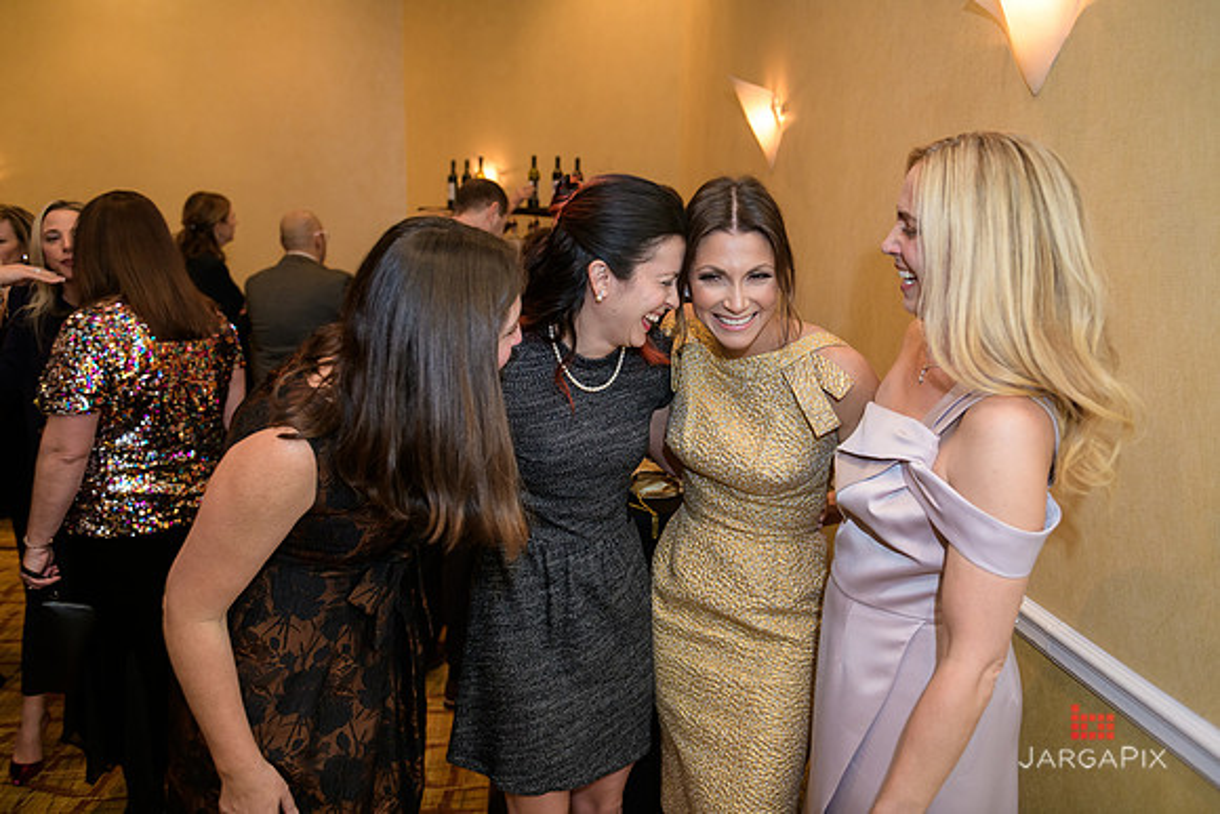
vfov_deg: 46.4
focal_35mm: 28
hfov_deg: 65.5
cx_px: 610
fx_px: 949
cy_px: 407
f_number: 3.2
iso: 1600
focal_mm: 28
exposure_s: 1/100
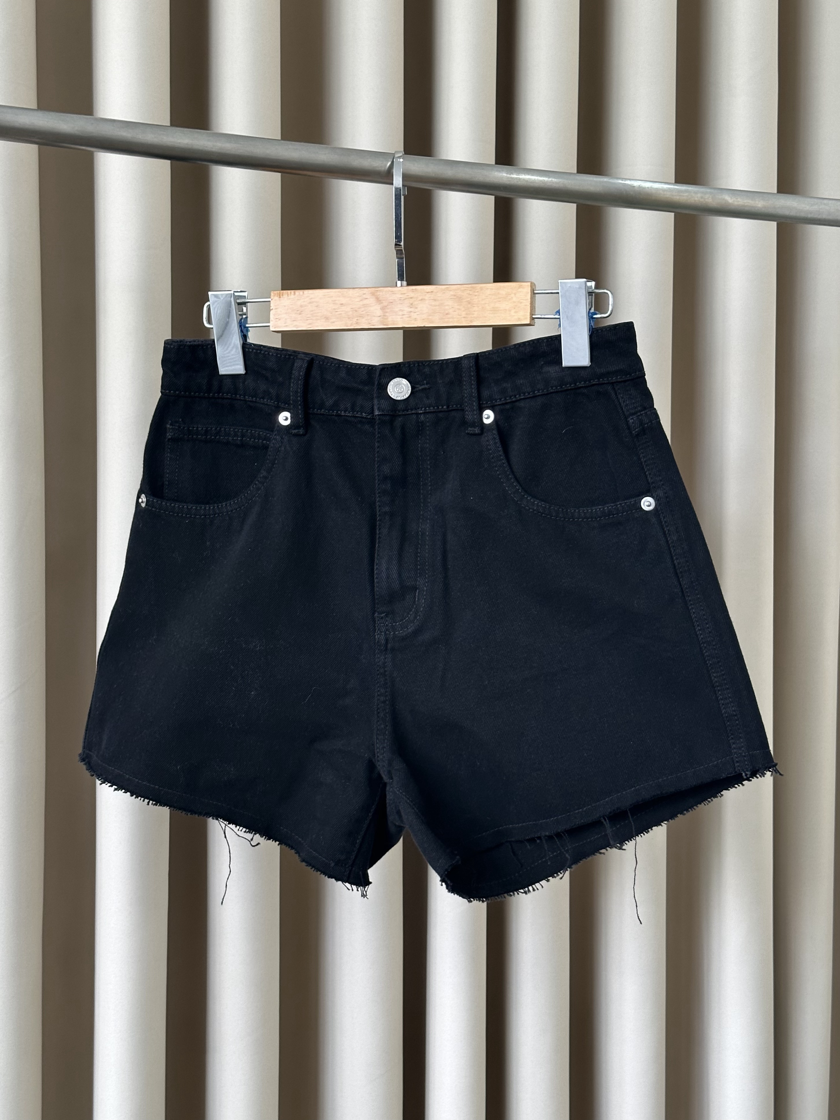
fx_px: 1553
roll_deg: -0.6
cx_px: 420
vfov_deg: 39.7
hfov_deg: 30.3
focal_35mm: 48
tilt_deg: -2.5
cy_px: 560
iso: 80
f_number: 1.78
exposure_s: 1/106
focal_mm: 6.86
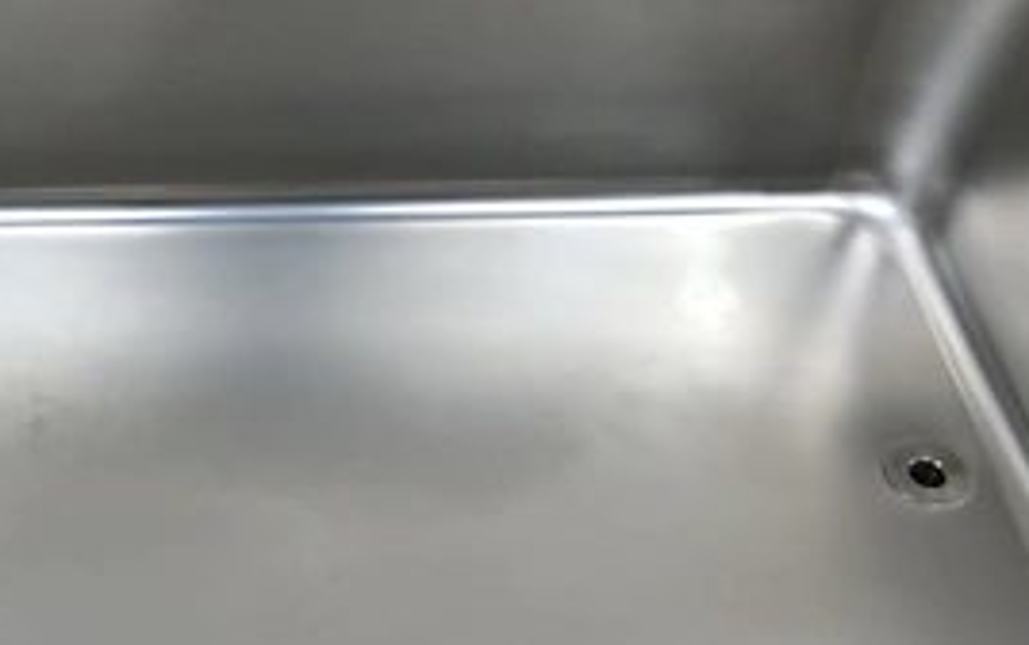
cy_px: 261
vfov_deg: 26.3
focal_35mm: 49
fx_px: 1375
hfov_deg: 40.4
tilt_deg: -45.8
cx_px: 319
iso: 64
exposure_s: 1/120
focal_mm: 3.3
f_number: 2.4
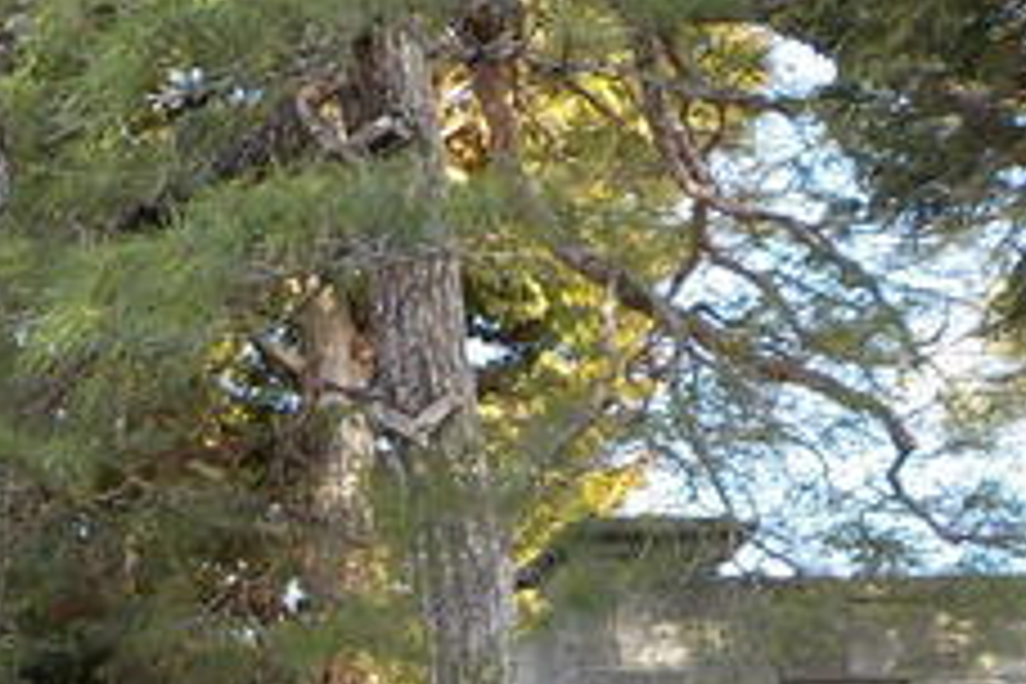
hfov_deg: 22.9
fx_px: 2337
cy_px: 958
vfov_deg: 15.6
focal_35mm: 82
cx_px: -184
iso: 125
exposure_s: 1/100
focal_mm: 4.1
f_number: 3.3
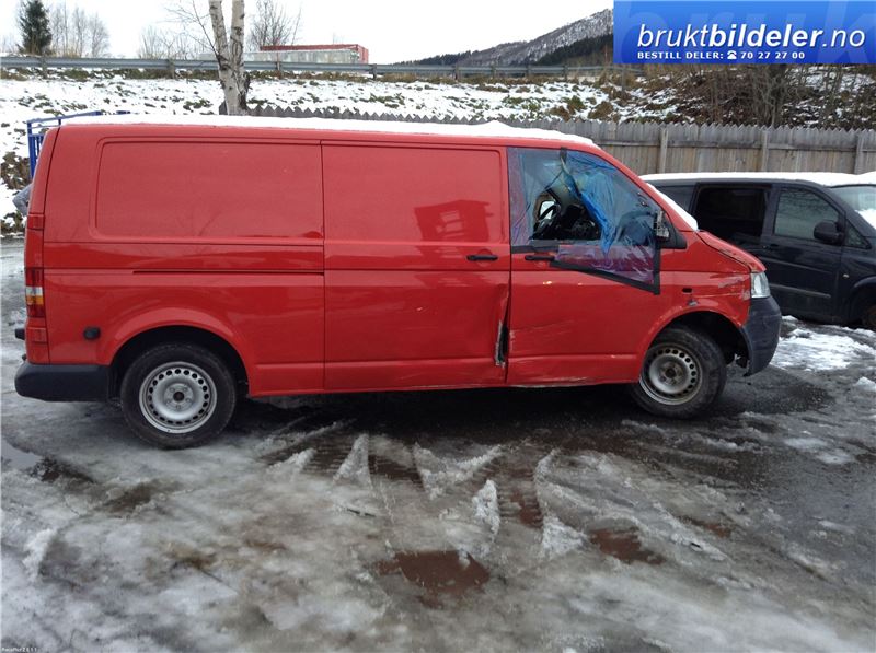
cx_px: 438
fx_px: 834
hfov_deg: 55.4
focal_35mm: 33
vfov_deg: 42.8
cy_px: 326
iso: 32
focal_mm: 3.3
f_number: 2.4
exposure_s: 1/24
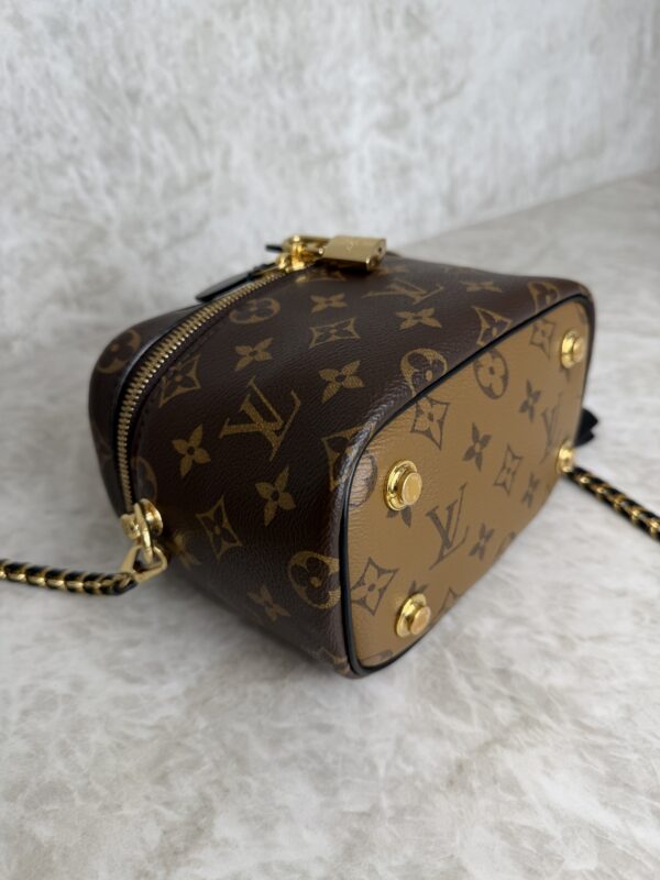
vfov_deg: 71.6
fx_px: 610
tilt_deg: -34.7
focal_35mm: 24
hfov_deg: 56.8
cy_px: 440
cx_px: 330
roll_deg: -0.3
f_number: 1.78
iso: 64
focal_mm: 6.76
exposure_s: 1/120
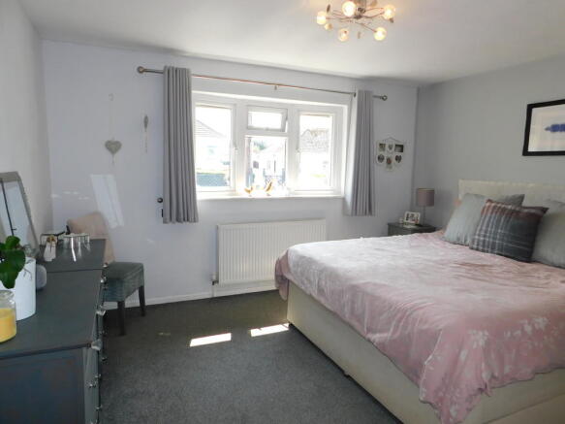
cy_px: 212
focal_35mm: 23
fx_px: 375
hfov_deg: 73.9
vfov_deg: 58.9
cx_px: 282
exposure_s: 1/125
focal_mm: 4
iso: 125
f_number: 3
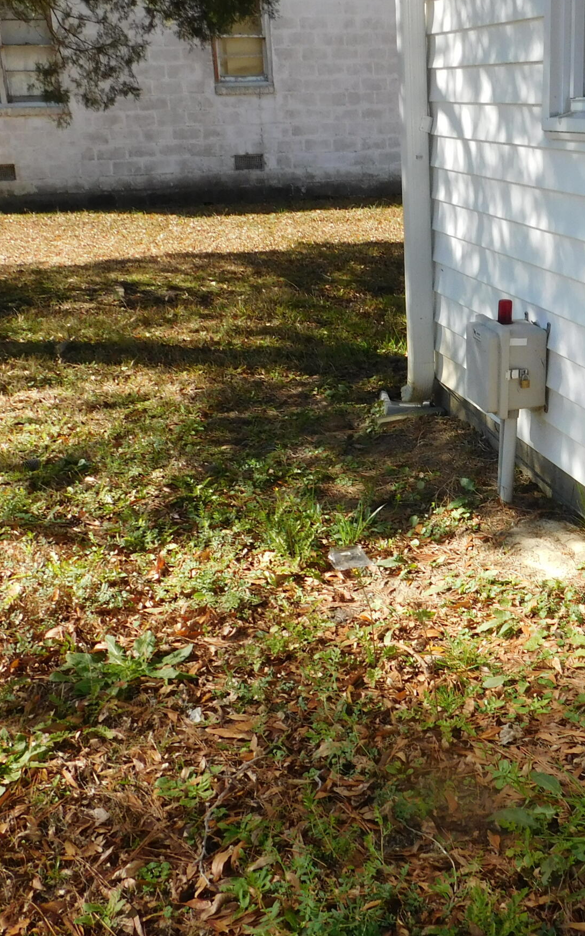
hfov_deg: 30.0
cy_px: 459
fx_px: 1071
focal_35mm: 42
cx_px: 452
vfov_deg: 47.2
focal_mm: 4
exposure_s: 1/800
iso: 125
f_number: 3
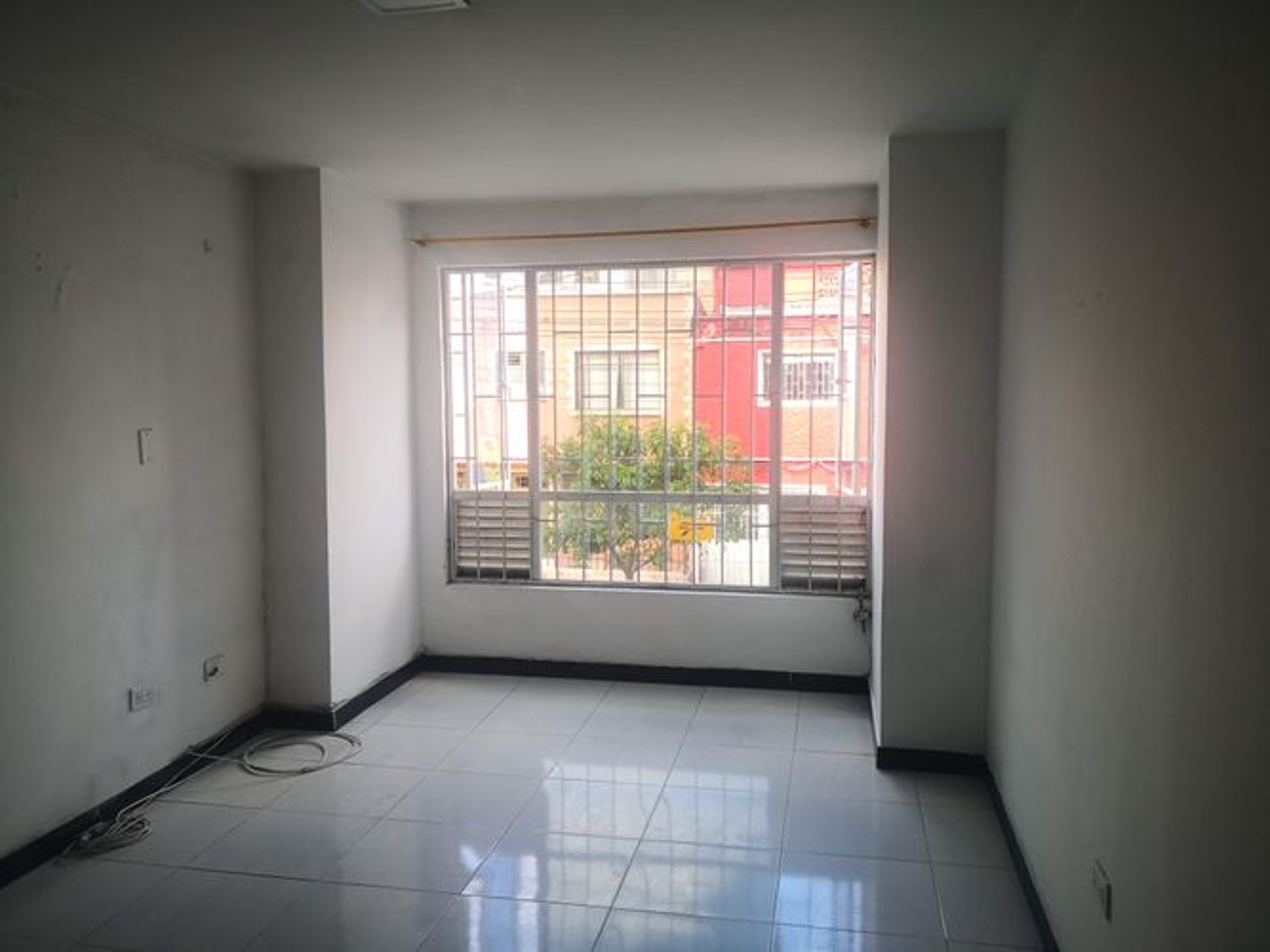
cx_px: 635
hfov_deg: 65.3
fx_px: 990
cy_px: 476
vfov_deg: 51.3
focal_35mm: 27
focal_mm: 3.95
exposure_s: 1/120
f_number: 1.6
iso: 64
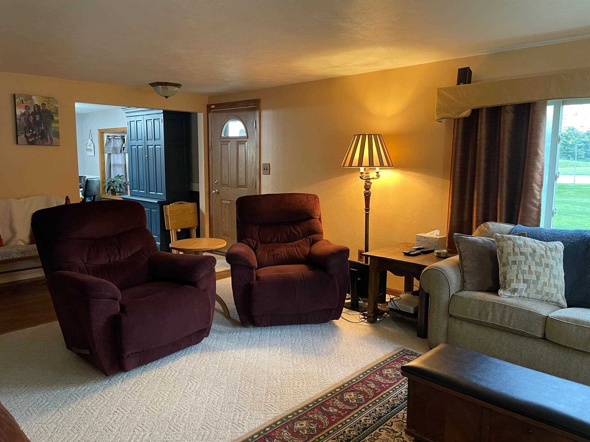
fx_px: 443
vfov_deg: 53.1
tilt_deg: -7.5
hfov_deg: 67.3
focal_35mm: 26
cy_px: 221
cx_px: 295
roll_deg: +0.1
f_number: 1.6
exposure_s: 1/40
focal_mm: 4.2
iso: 400
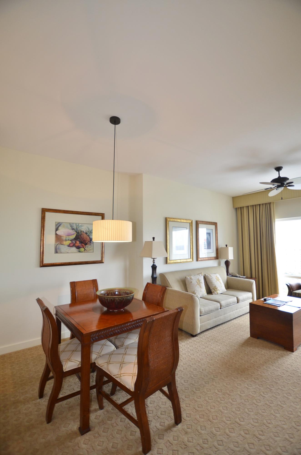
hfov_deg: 69.4
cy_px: 228
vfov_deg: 92.6
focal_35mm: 17
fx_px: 217
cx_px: 150
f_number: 3.5
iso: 400
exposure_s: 1/80
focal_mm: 11.5
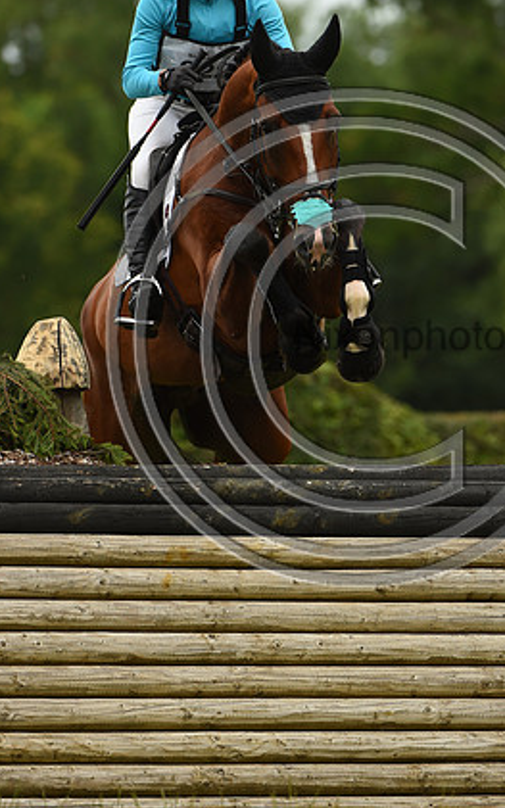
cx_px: 330
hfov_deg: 2.8
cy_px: 305
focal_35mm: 463
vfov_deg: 4.5
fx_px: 10199
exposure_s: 1/1250
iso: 500
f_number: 5.6
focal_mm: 330
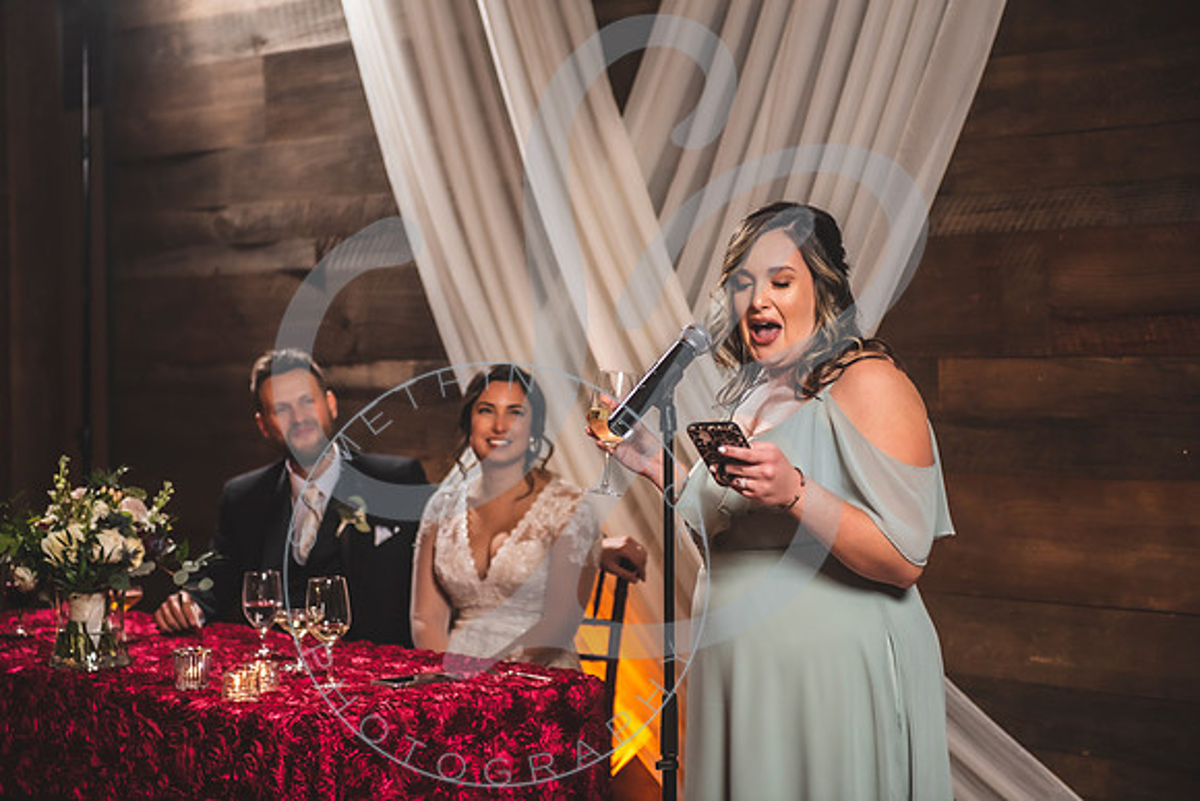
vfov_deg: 19.5
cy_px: 400
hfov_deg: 28.8
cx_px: 600
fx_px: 2334
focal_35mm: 70
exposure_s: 1/125
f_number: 2.8
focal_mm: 70
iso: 500
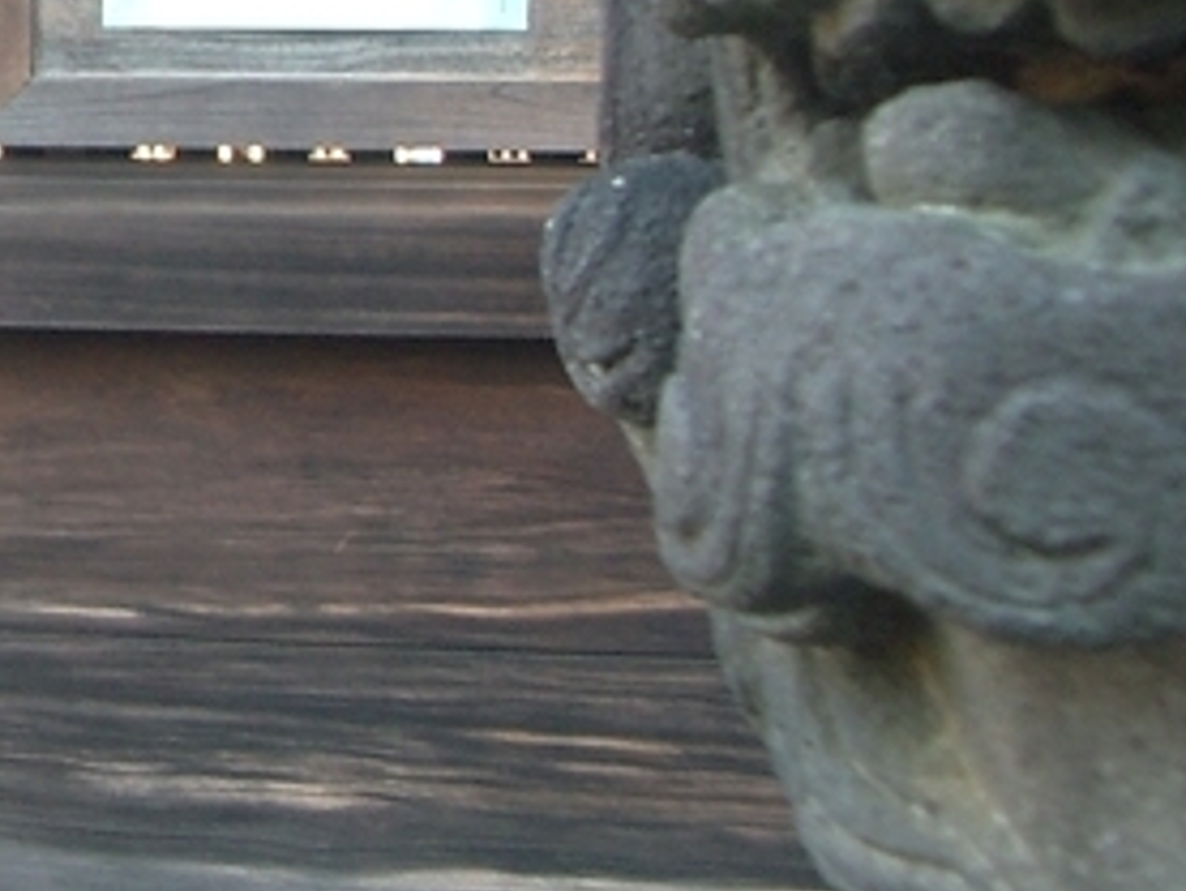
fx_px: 3462
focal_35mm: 101
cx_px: -325
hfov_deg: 18.2
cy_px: -150
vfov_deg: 14.2
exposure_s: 1/30
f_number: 2.6
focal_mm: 5.8
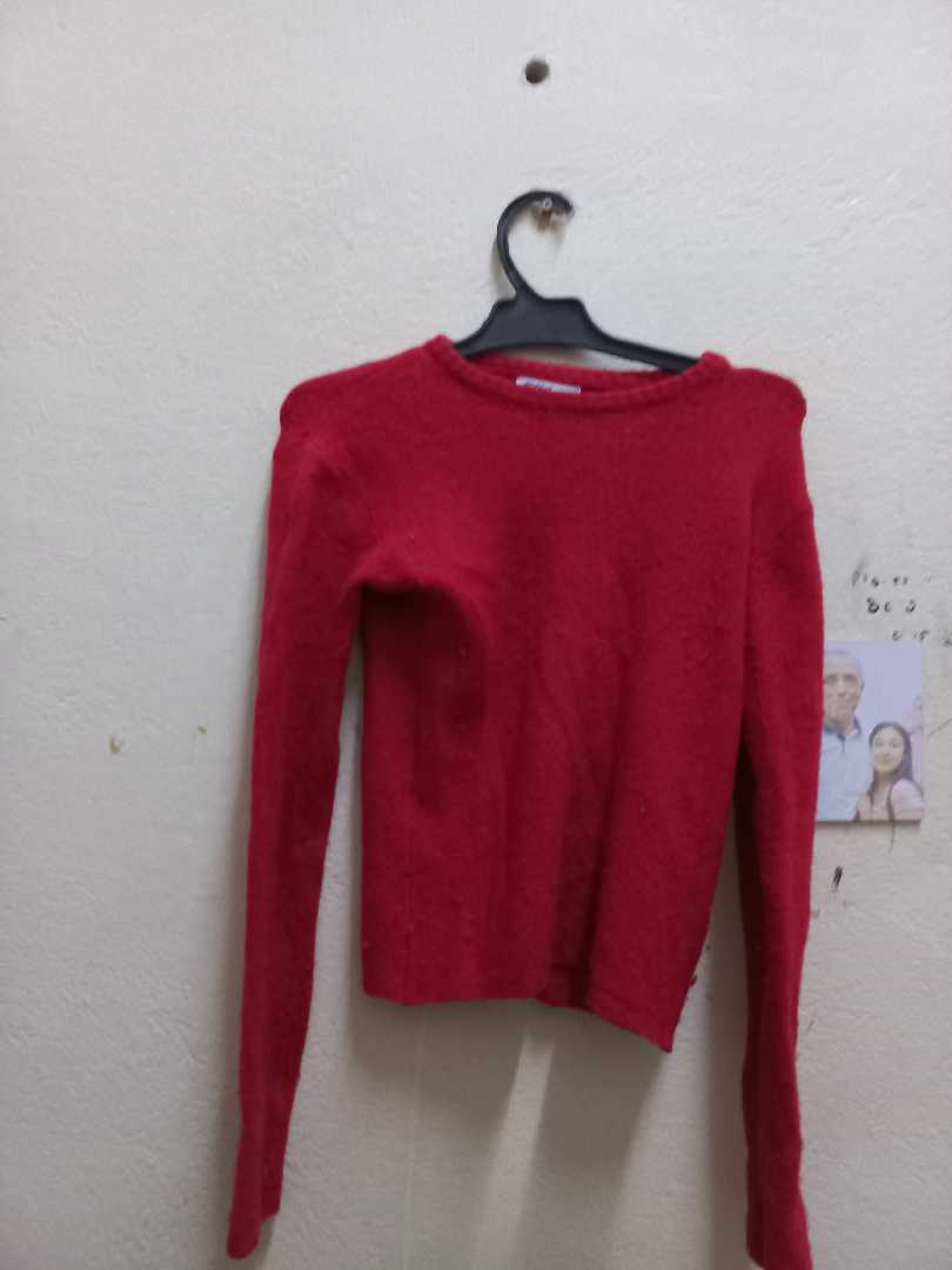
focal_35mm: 25
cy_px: 635
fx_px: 917
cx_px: 476
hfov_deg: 54.9
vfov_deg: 69.4
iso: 640
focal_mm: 4.6
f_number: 1.8
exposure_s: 1/25
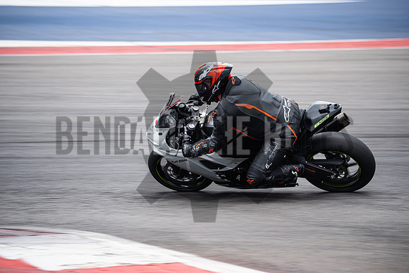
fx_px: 2386
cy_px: 136
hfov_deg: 9.8
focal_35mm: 210
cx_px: 204
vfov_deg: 6.5
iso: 160
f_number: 3.6
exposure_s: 1/250
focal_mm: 140
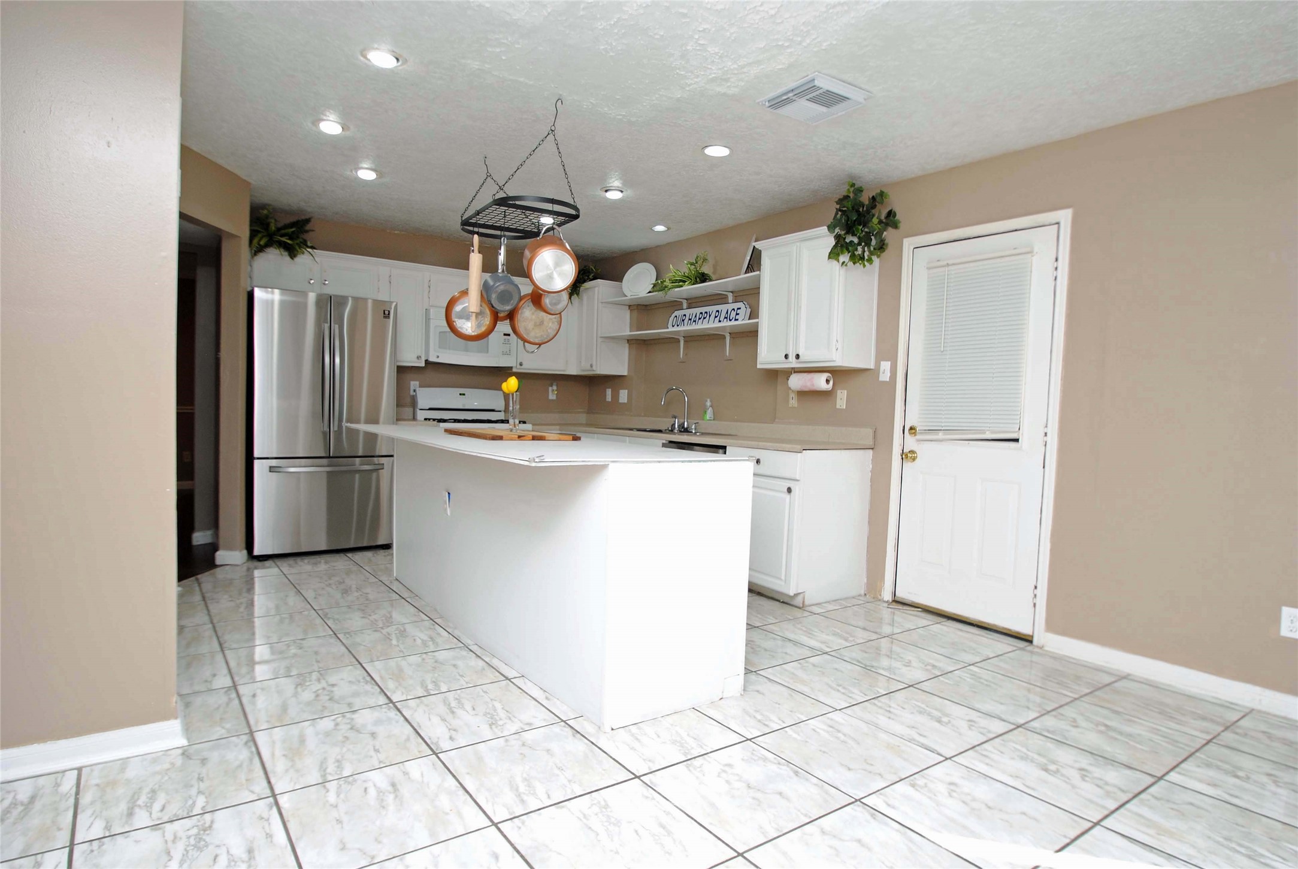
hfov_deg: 85.4
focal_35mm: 20
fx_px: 704
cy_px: 434
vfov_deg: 63.3
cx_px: 649
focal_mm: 13
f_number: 4
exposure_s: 1/60
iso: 200
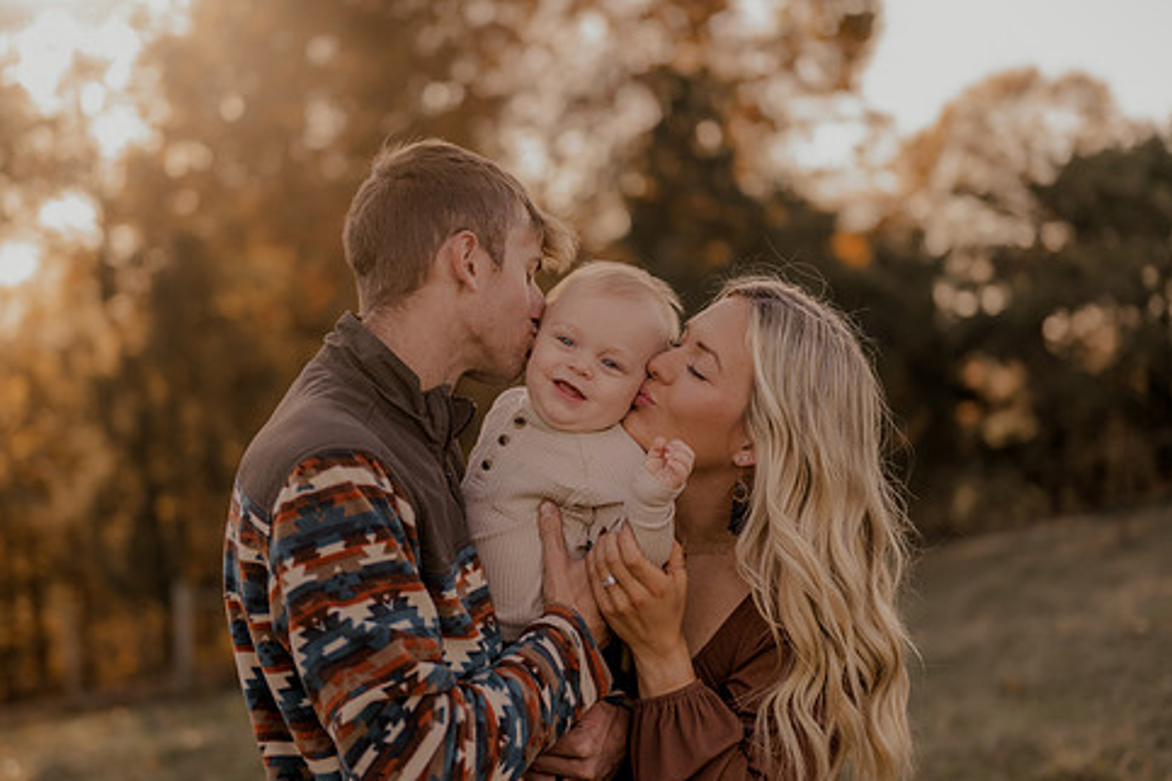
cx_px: 507
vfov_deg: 22.6
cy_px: 389
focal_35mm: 60
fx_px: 1953
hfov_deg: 33.4
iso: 250
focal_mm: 50
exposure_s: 1/1600
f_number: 1.8
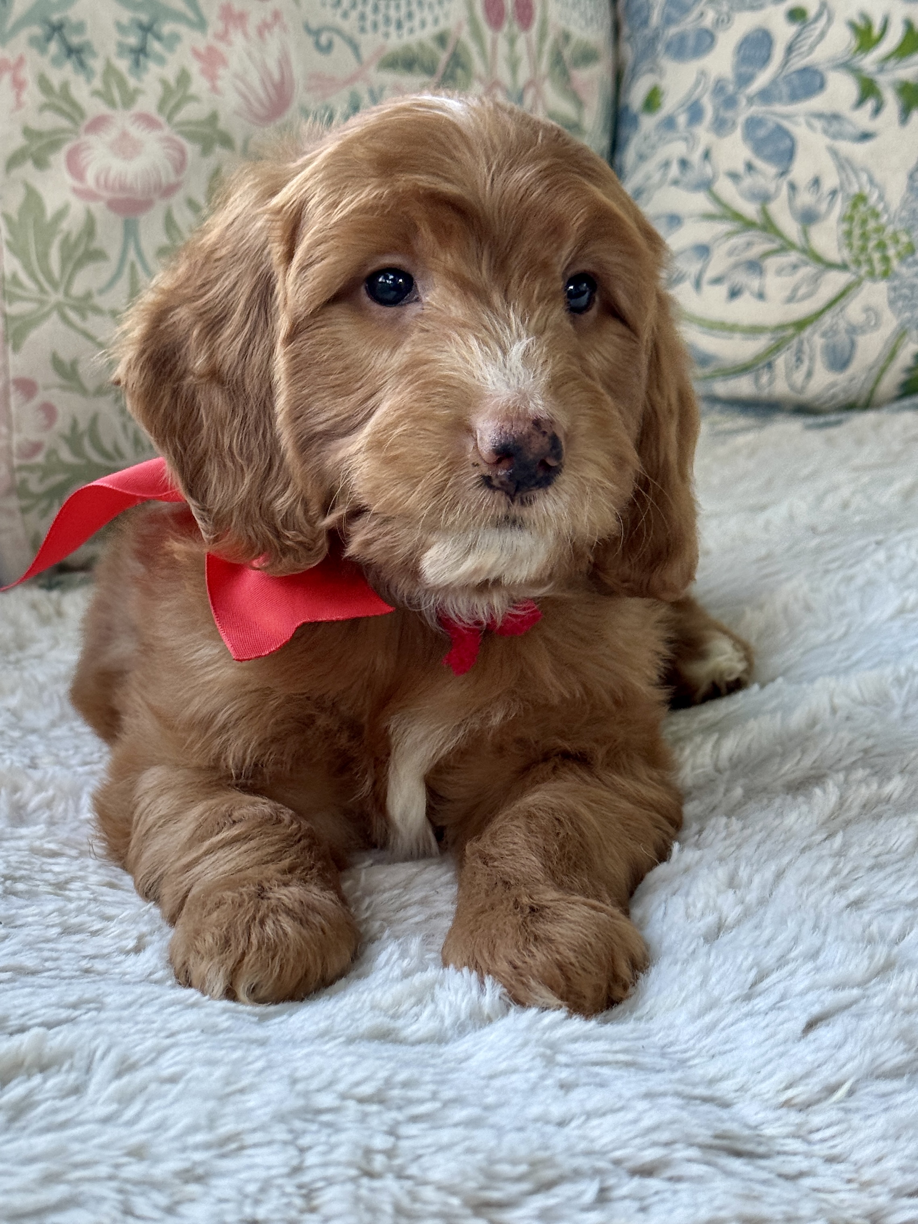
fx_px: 1697
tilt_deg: -21.4
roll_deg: +4.2
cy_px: 612
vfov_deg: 39.7
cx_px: 459
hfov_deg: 30.3
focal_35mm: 48
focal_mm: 6.76
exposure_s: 1/108
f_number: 1.78
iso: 100
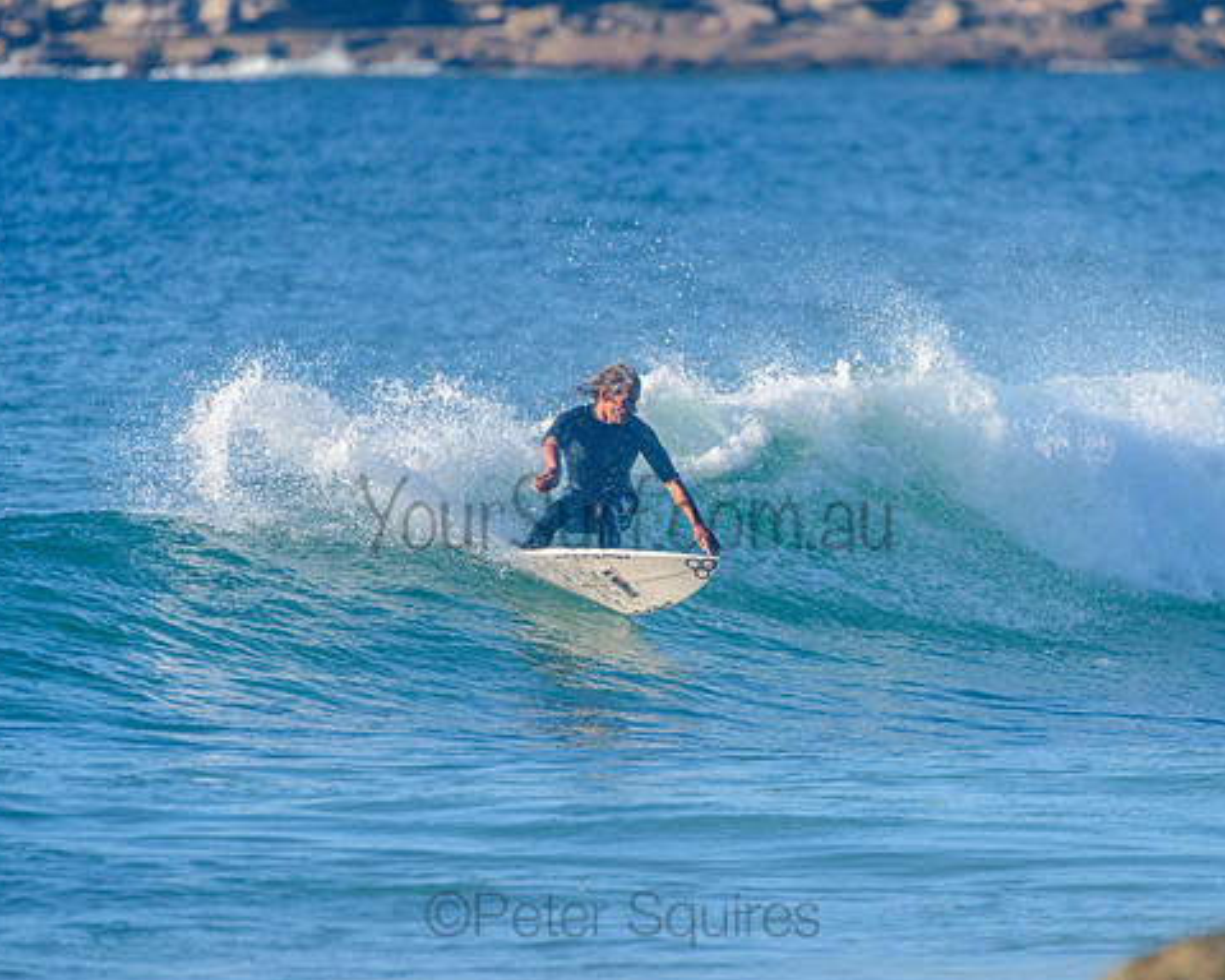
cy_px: 491
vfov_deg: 2.7
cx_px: 623
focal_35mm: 567
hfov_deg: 3.4
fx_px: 20557
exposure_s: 1/2000
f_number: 5.6
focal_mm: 500
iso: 360
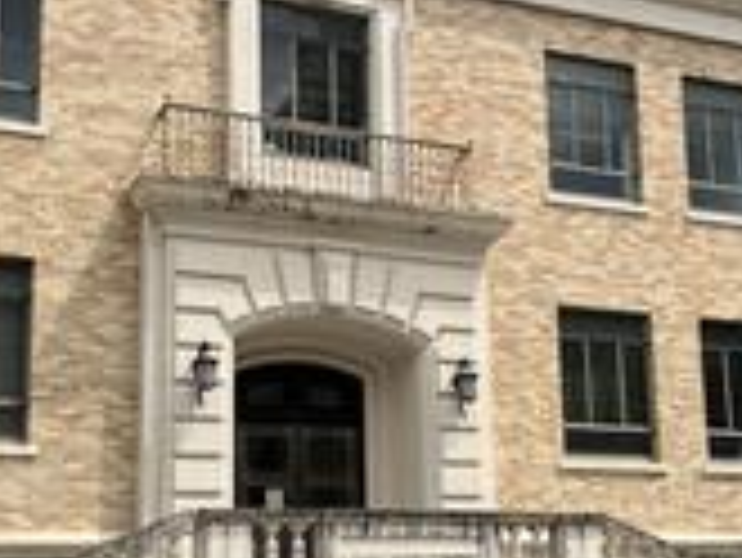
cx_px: 436
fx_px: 1416
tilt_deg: +12.8
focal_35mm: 66
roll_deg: +1.9
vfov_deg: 22.3
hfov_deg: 29.3
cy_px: 308
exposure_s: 1/3413
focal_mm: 5.1
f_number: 1.6
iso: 50
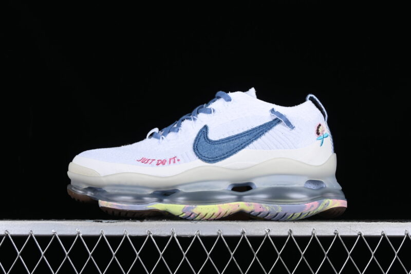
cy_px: 137
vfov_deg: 18.2
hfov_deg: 27.0
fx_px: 856
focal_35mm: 75
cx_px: 206
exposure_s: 1/160
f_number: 8
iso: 160
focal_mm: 50
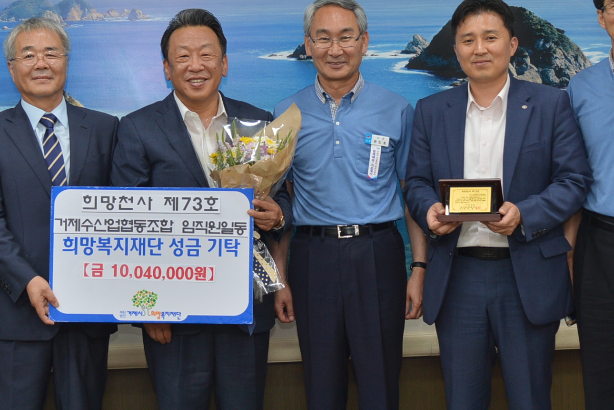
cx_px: 265
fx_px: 1791
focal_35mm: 105
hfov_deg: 19.4
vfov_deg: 13.0
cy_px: 132
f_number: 4
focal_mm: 55
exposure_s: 1/250
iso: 400
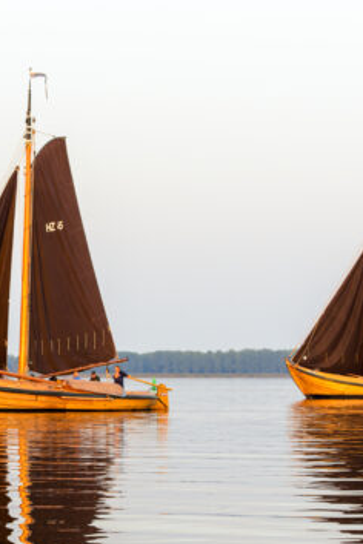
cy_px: 380
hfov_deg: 8.4
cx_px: -42
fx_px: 2465
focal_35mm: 163
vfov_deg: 12.6
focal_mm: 75
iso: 320
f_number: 8
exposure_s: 1/160
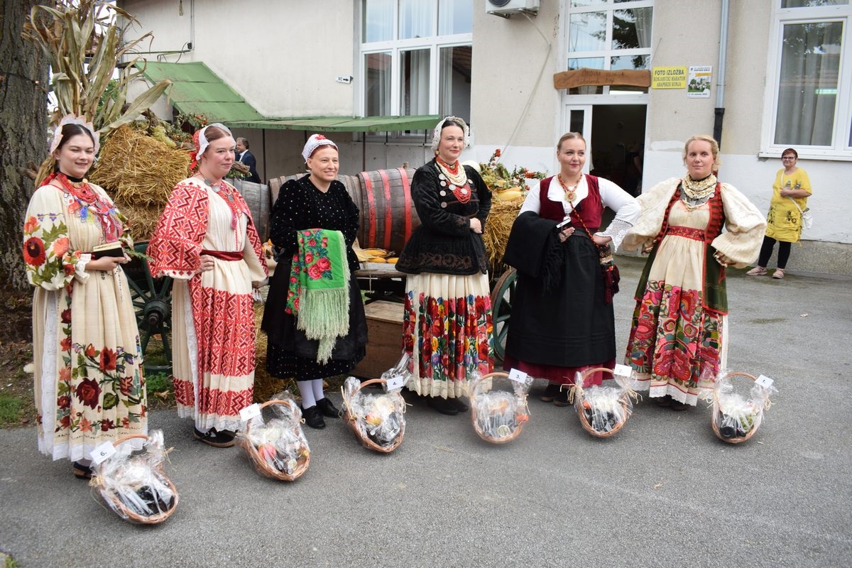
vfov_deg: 43.6
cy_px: 284
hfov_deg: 61.9
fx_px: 710
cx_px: 426
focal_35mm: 30
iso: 400
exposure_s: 1/160
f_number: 6.3
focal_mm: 20
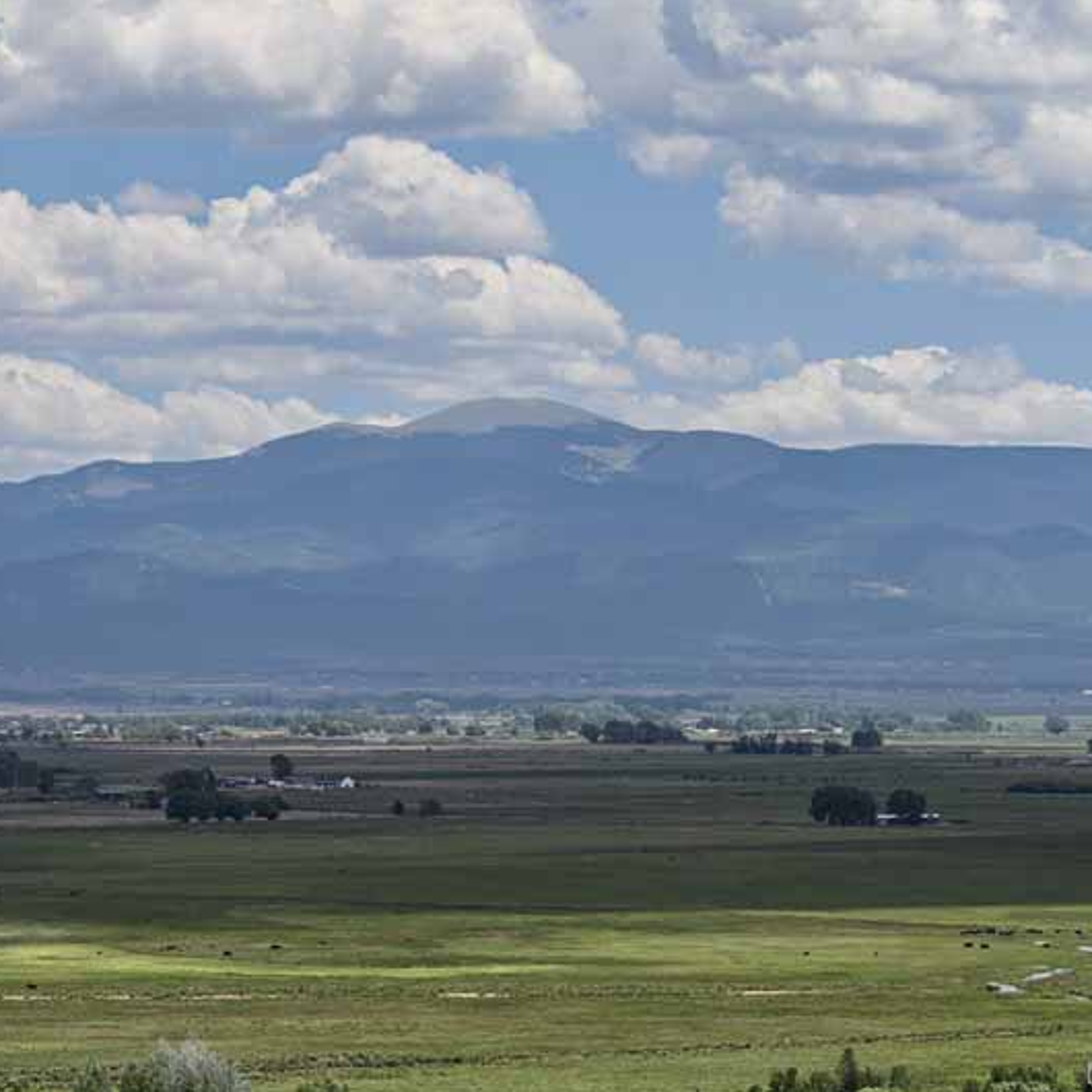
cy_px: 545
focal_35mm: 154
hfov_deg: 11.3
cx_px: 581
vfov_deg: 11.3
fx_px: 5496
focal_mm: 120
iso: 64
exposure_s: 1/1000
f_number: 5.6
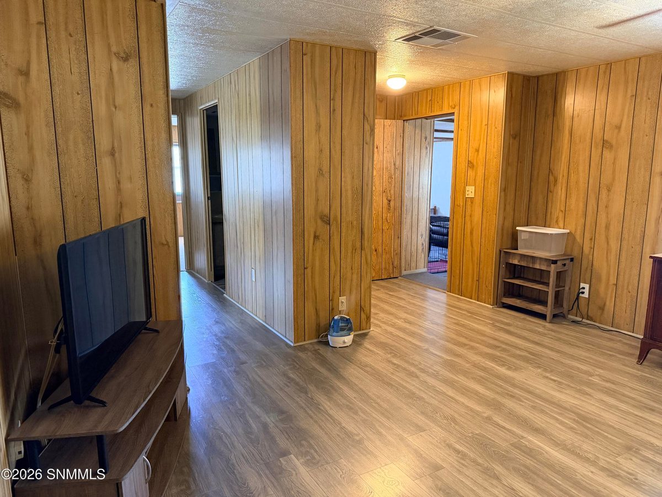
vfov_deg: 56.8
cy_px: 248
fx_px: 459
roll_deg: -0.1
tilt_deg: -9.8
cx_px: 331
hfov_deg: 71.6
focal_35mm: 24
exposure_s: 1/60
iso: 800
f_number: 1.78
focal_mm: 6.76
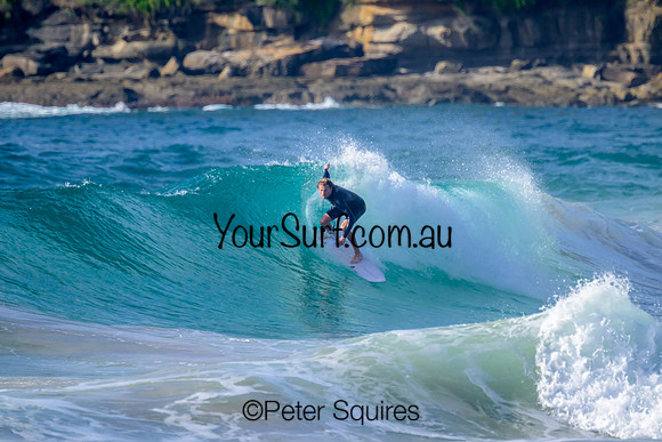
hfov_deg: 2.5
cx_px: 331
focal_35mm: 820
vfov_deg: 1.7
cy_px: 221
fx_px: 15089
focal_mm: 800
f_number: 11
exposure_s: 1/2000
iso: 1250
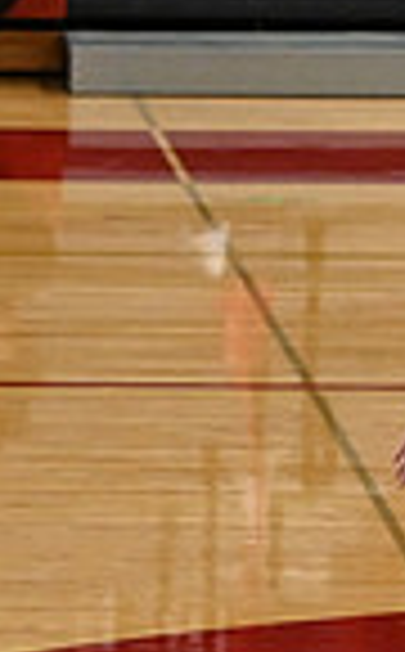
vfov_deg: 3.7
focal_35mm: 564
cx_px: 1192
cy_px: 263
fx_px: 10010
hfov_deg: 2.3
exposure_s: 1/400
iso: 3200
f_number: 4
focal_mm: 92
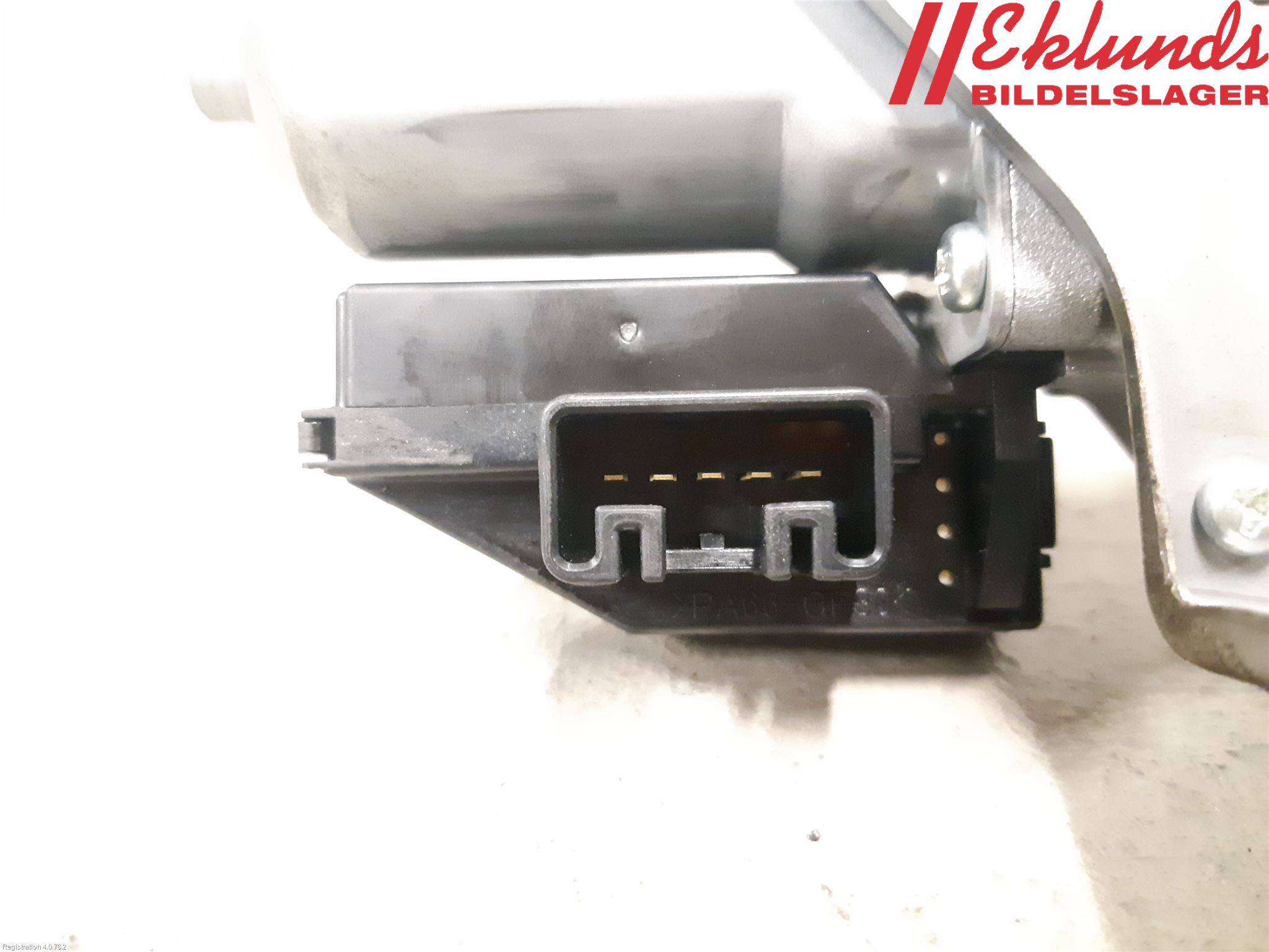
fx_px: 953
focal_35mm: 26
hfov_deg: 67.3
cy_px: 476
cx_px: 634
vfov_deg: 53.1
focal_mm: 3.93
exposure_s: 1/33
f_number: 1.7
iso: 800
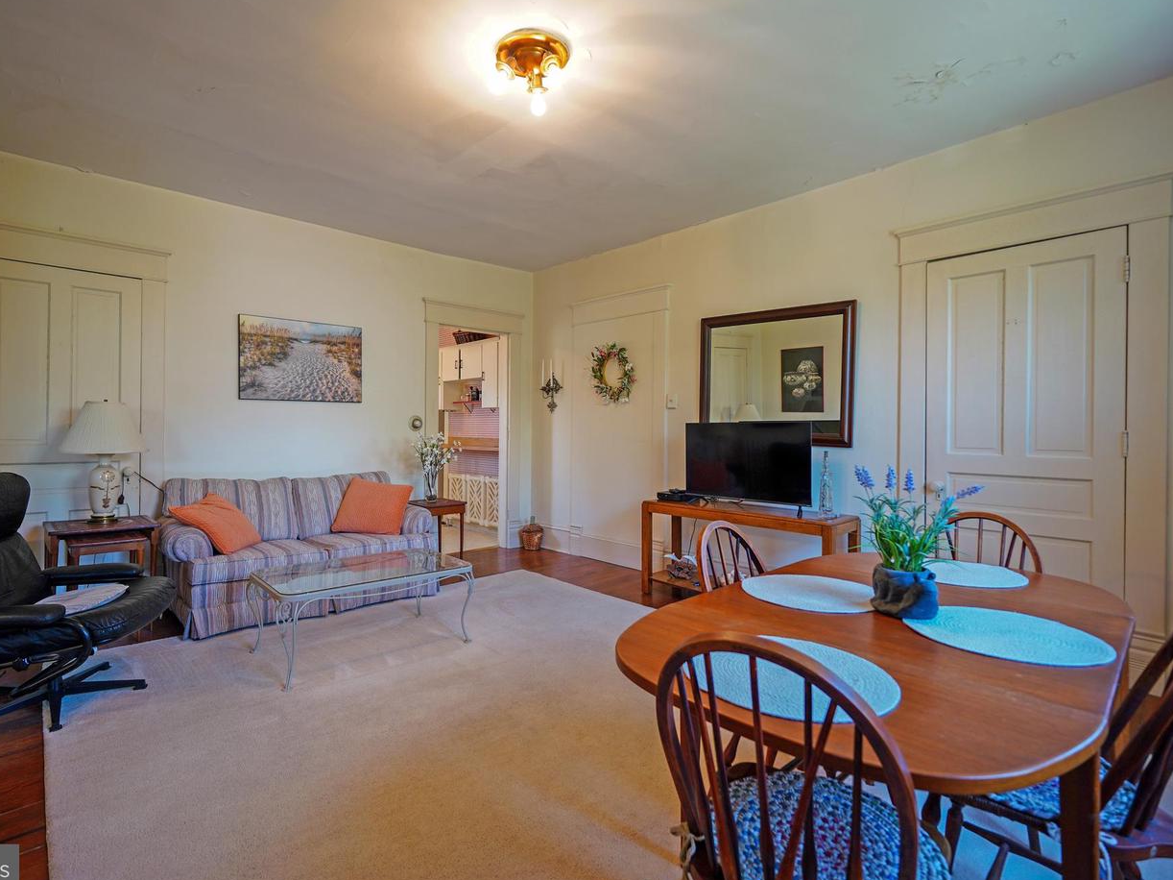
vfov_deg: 74.7
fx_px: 576
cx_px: 561
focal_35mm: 17
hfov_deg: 91.0
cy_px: 432
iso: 200
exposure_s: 1/30
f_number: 2.8
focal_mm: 10
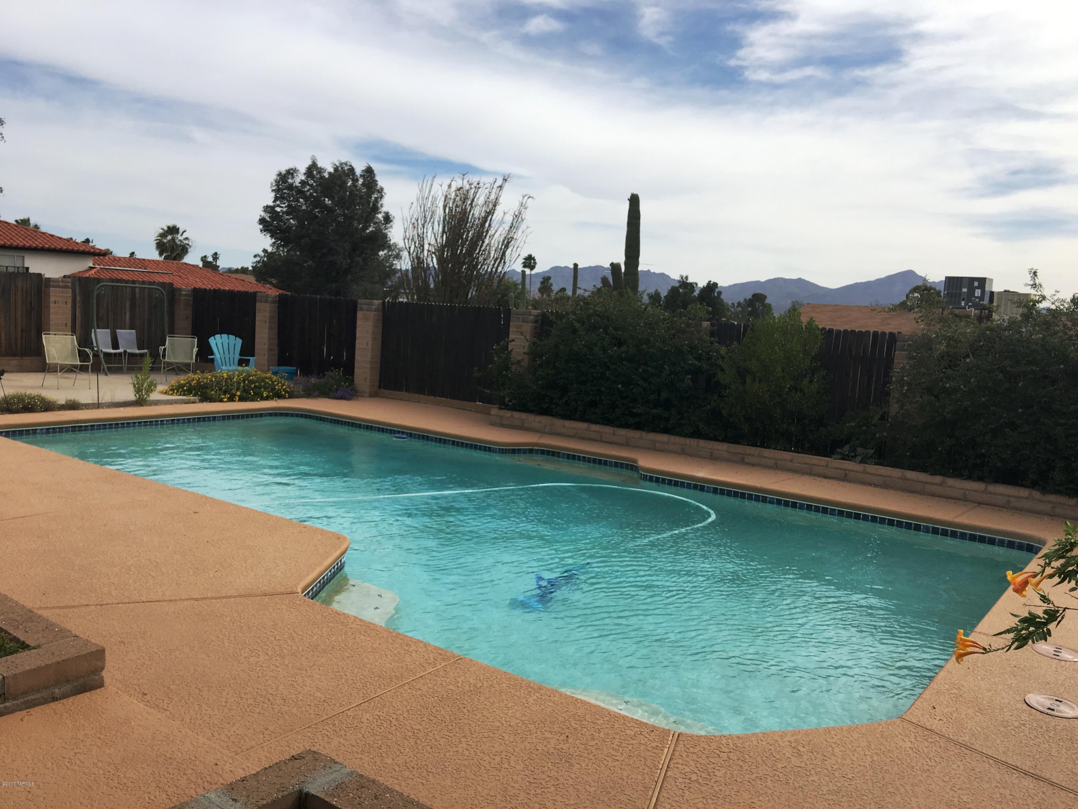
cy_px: 404
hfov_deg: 61.7
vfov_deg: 48.2
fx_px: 903
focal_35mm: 29
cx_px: 539
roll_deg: -4.3
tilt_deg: -4.9
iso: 25
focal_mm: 4.15
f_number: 2.2
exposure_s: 1/1374
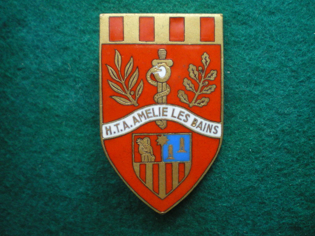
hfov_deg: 49.0
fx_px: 346
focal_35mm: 38
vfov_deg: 37.7
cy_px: 118
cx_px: 158
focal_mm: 6.3
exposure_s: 1/25
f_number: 3.1
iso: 400
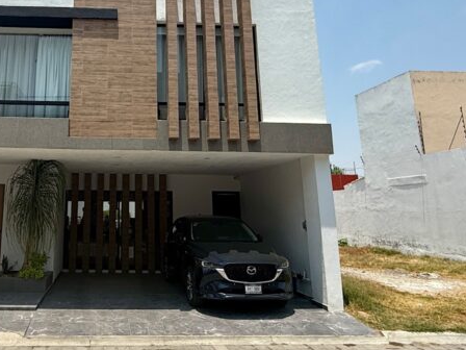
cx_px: 119
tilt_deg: +14.4
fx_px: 431
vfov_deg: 43.4
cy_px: 110
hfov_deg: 54.3
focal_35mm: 32
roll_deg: -0.3
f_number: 2.2
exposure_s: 1/1745
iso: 50
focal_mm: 2.22
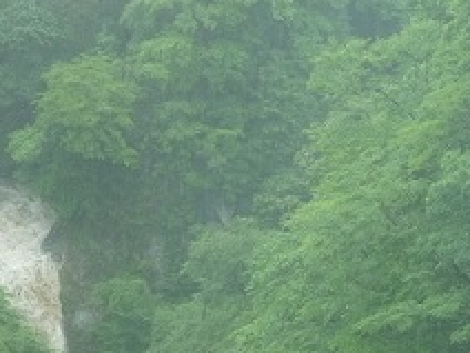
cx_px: 51
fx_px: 3666
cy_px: 258
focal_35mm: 270
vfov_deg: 5.5
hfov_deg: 7.3
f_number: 4.4
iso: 250
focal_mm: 21
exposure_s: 1/50
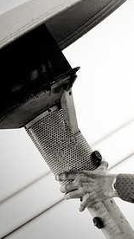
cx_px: 207
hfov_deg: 4.7
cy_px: 95
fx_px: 1632
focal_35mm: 258
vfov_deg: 8.4
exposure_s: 1/100
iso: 400
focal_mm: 78
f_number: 3.5
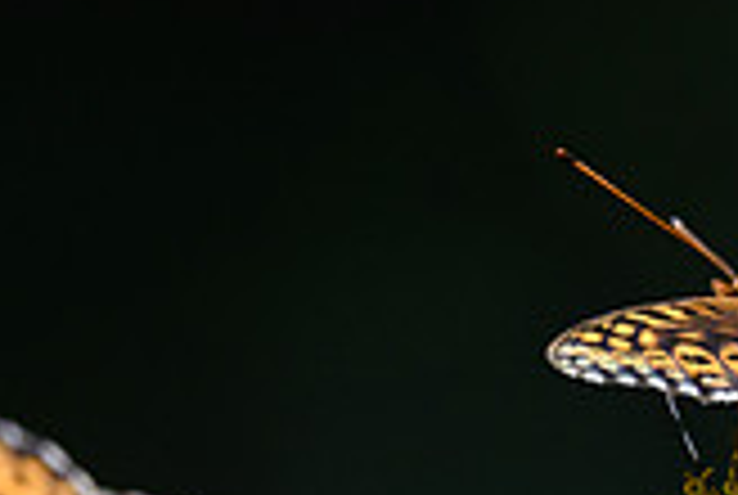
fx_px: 54361
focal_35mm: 2647
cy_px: 565
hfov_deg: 0.8
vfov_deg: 0.5
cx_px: 936
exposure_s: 1/2000
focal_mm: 500
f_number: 5.6
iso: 1000
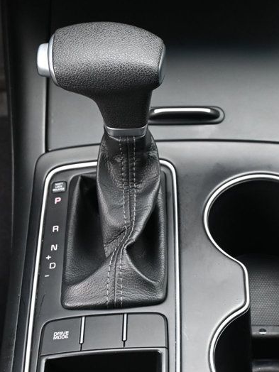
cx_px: 181
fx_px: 999
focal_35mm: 93
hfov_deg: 15.9
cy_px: 195
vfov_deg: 21.1
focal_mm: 33
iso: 1250
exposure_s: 1/125
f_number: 5
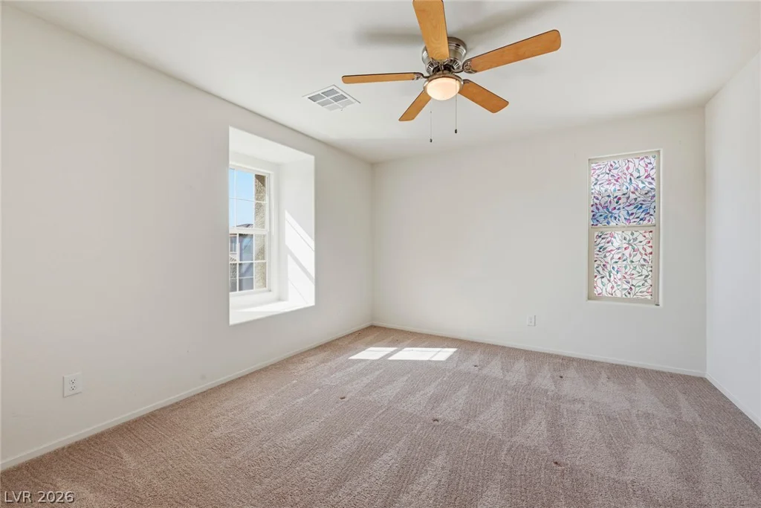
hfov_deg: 104.2
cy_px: 254
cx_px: 380
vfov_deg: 81.2
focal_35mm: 14
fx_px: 296
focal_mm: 14
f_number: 10
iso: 500
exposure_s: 1/800
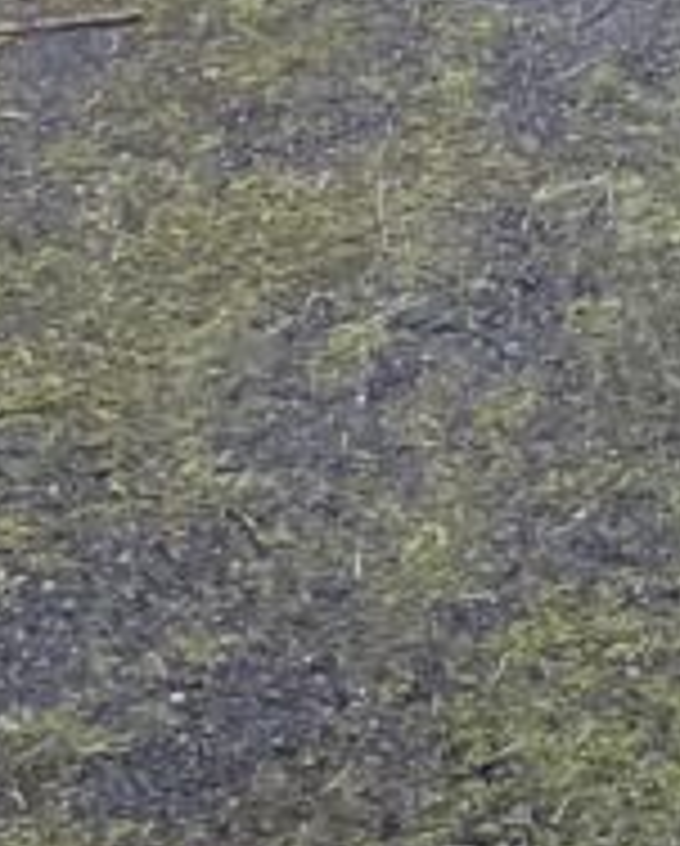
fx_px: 3463
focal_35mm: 138
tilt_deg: -18.4
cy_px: -1179
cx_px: 1698
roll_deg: -0.1
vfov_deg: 11.5
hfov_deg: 9.7
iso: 125
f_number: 1.6
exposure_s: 1/121
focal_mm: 5.1
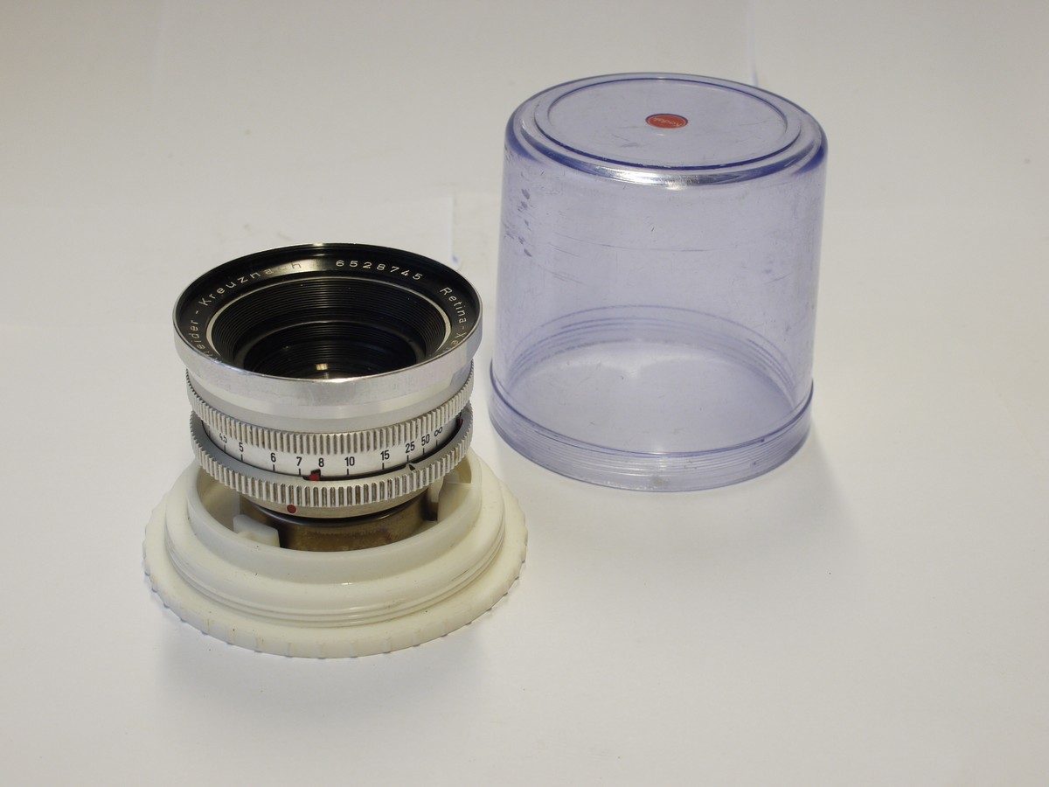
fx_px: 1818
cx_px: 524
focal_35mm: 60
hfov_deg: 32.2
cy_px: 394
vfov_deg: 24.4
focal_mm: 30
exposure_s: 1/20
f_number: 9
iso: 400
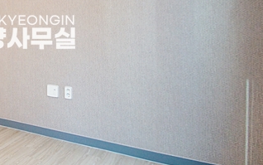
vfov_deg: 29.5
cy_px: 26
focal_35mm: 42
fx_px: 303
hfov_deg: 38.6
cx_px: -27
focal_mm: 11
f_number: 3.5
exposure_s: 1/160
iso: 800
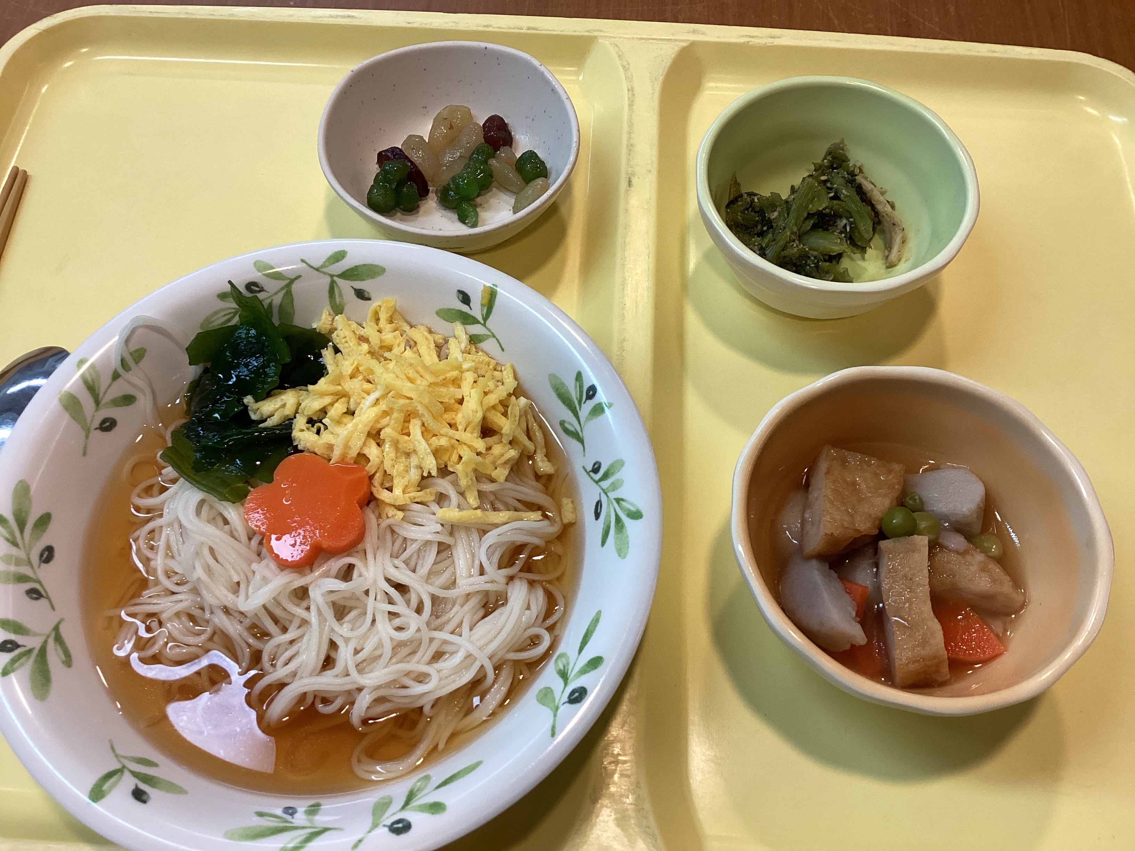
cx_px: 568
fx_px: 1016
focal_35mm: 31
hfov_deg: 58.4
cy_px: 426
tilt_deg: -62.0
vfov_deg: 45.4
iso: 100
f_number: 2.4
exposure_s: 1/100
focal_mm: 3.3
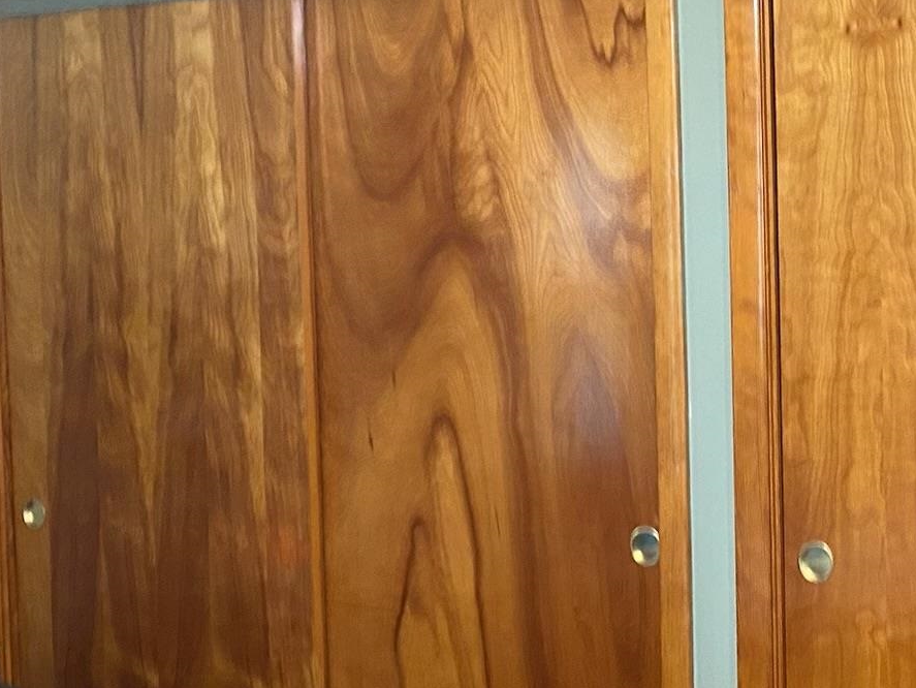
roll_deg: +0.4
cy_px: 327
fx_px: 1588
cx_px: 886
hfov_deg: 30.2
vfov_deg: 24.4
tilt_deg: -2.2
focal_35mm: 60
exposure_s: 1/40
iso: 500
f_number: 1.8
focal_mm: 4.25
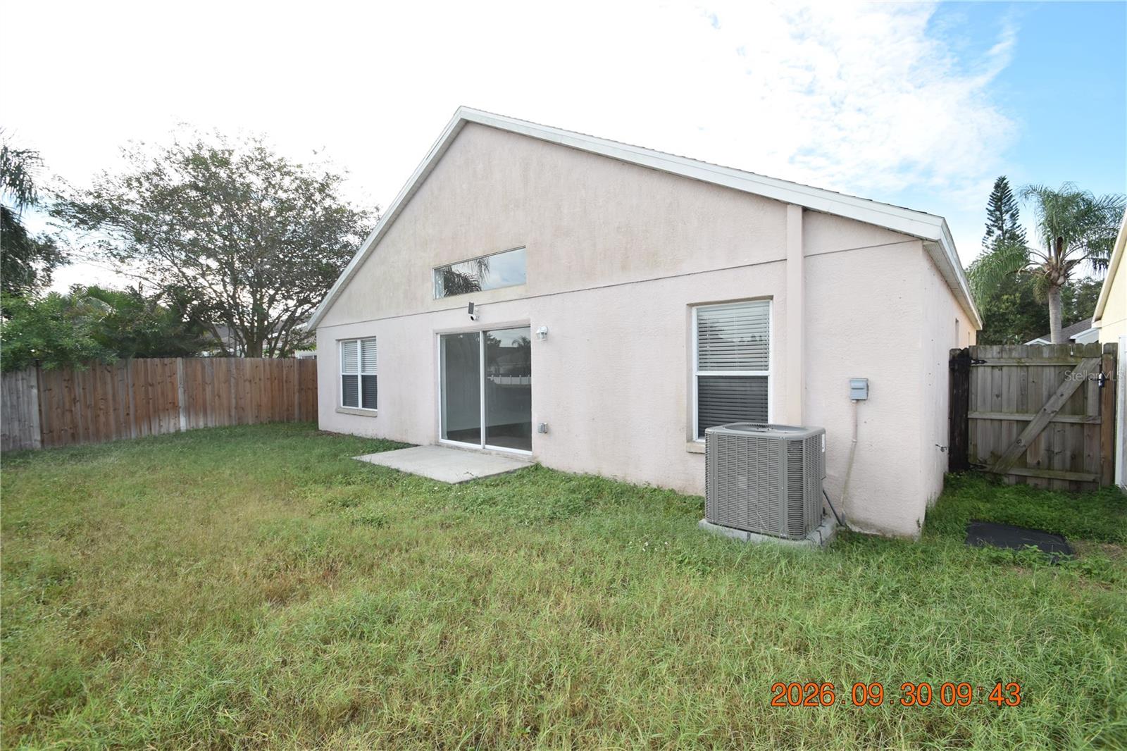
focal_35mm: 15
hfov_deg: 100.4
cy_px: 376
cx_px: 564
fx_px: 469
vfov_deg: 77.3
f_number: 8
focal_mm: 10
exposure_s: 1/250
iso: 200
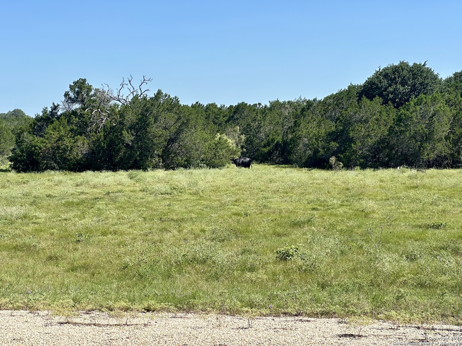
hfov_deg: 25.3
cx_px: 231
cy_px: 173
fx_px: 1028
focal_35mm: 77
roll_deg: +1.2
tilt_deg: -2.8
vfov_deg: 19.1
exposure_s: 1/521
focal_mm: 9
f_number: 2.8
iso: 32
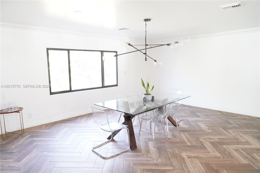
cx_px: 130
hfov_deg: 73.8
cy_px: 86
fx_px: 173
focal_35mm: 24
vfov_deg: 53.1
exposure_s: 1/30
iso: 2500
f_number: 5.6
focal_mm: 24
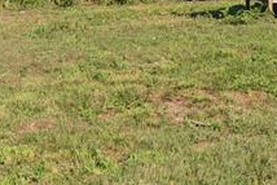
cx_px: 335
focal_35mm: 91
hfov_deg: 20.8
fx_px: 701
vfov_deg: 14.1
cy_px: -95
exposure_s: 1/1000
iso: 400
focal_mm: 19
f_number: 8
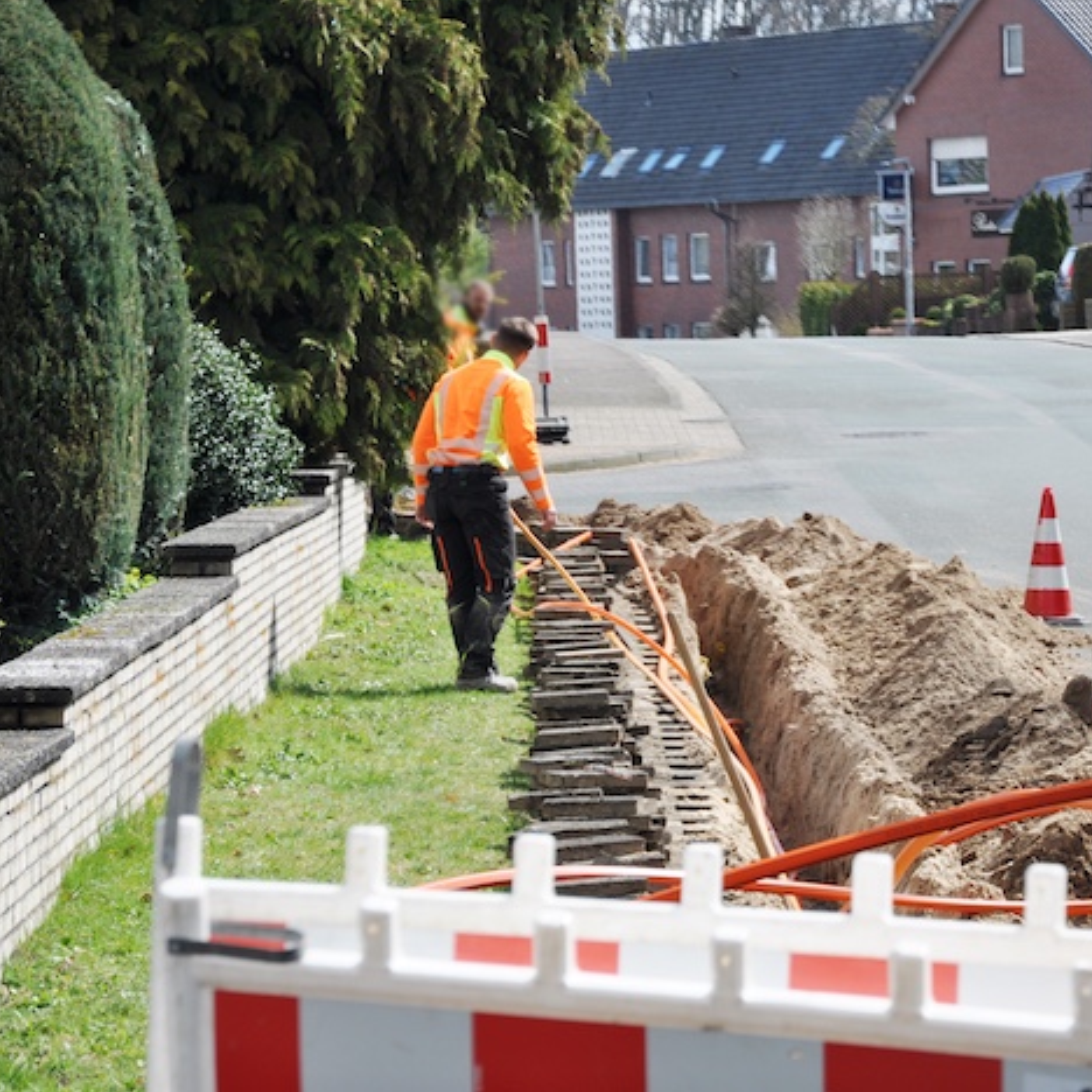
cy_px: 545
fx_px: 7232
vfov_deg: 8.6
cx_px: 659
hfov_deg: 8.6
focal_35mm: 203
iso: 200
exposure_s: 1/250
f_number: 8
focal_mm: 105
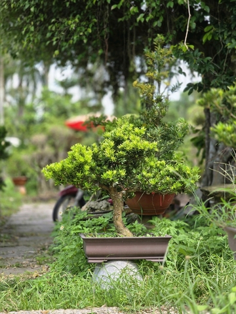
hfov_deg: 21.3
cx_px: 118
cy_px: 157
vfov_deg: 28.2
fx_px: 627
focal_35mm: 69
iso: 50
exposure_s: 1/476
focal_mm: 7.9
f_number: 2.4
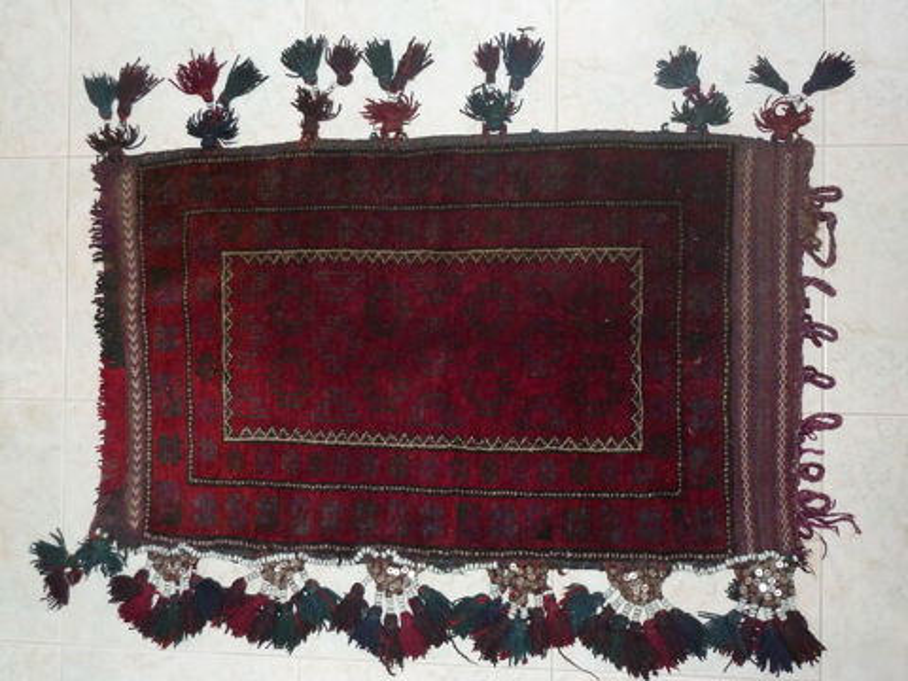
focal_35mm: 44
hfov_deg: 42.9
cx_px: 454
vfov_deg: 32.9
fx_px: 1154
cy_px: 340
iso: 400
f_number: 3.7
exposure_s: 1/30
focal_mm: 7.3
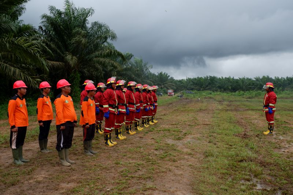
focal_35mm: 38
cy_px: 98
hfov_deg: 50.7
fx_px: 309
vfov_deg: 35.0
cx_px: 146
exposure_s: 1/400
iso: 200
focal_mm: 25.6
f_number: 8
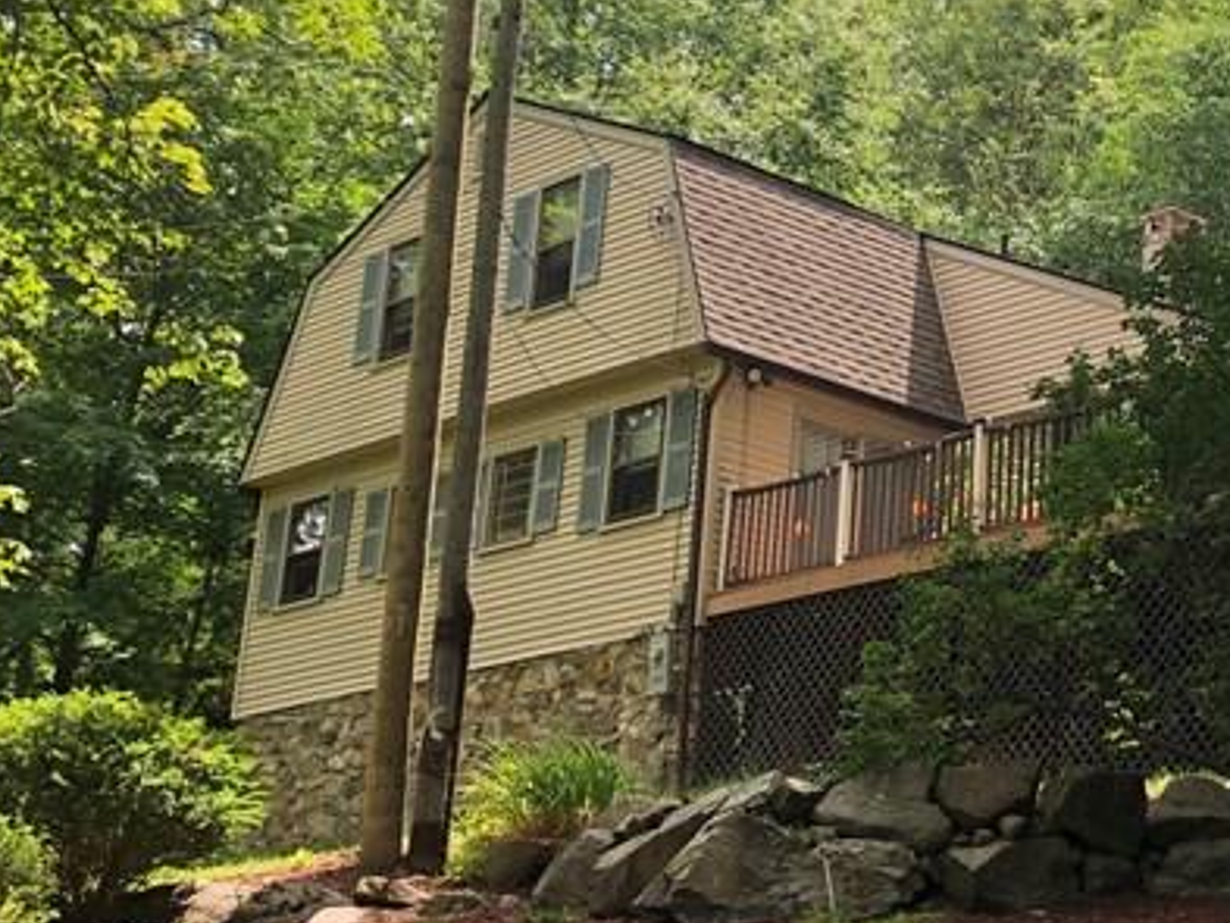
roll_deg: -1.5
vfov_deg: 20.1
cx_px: 1114
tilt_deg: +20.4
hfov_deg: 25.8
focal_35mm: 73
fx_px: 2595
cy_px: 291
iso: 20
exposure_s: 1/475
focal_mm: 4
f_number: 1.8
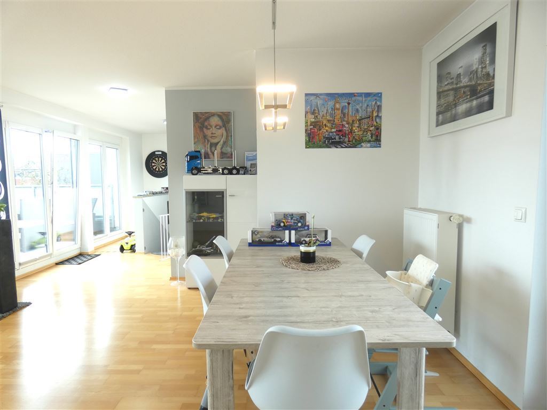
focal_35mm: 20
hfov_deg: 81.7
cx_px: 274
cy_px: 205
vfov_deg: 66.0
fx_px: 316
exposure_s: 1/60
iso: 80
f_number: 2.8
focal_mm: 3.6
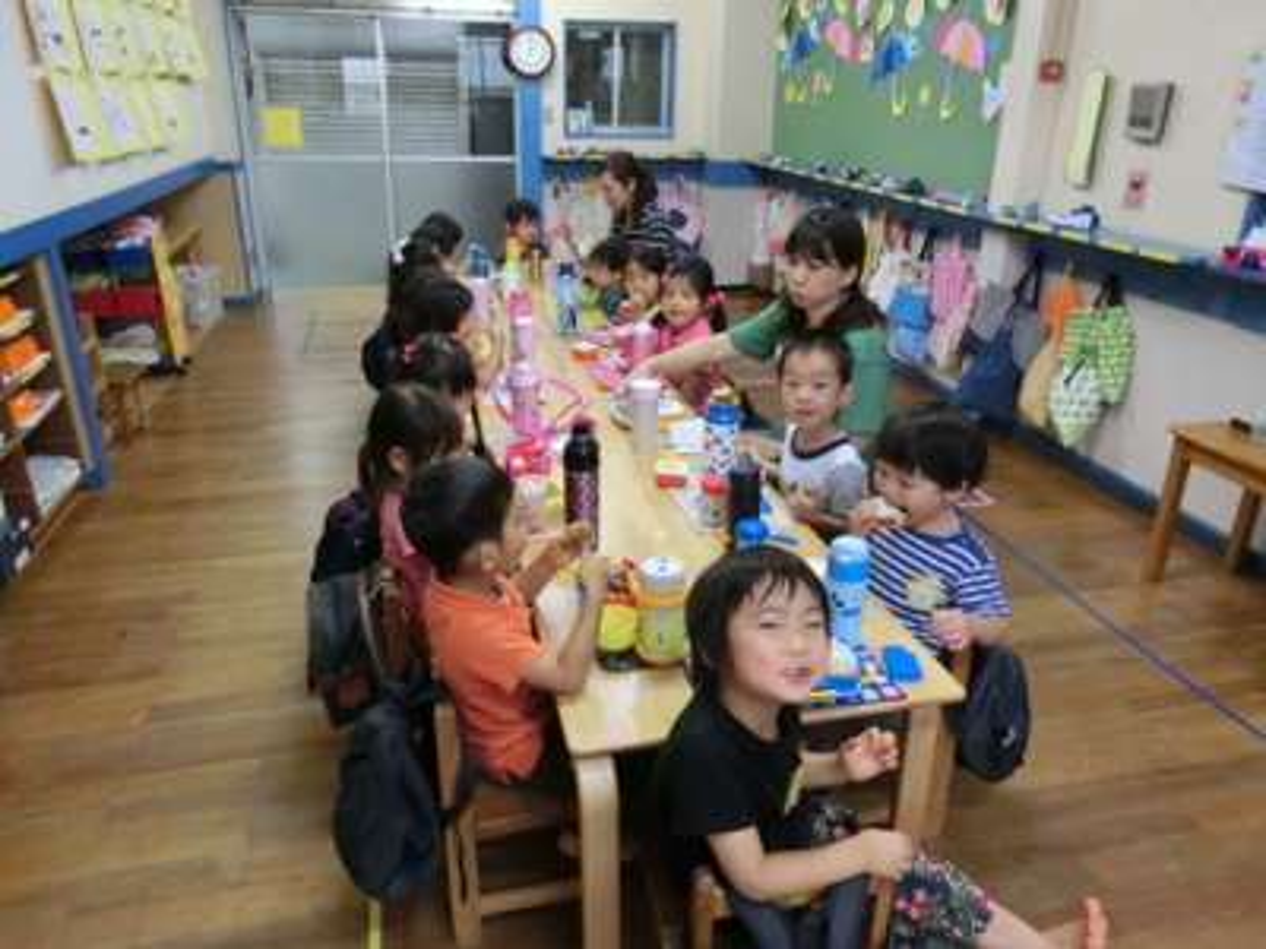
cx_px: 633
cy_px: 474
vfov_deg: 54.9
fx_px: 914
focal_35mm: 25
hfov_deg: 69.4
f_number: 3.5
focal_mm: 4.5
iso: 800
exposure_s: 1/80
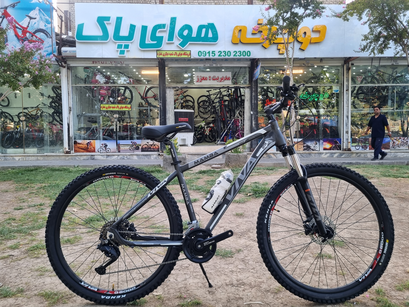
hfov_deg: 67.3
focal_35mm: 26
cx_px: 204
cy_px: 154
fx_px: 307
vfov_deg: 53.1
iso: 50
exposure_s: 1/157
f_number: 1.8
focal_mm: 5.4
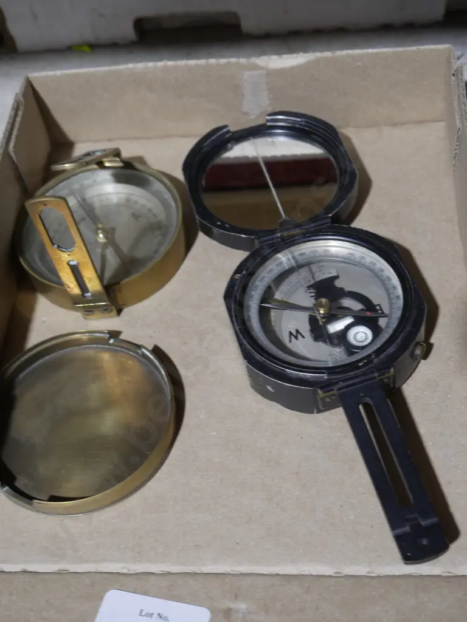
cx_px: 234
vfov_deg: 38.2
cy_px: 311
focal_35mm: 50
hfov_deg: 29.1
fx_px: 899
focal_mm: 25
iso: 640
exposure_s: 1/60
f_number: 5.3
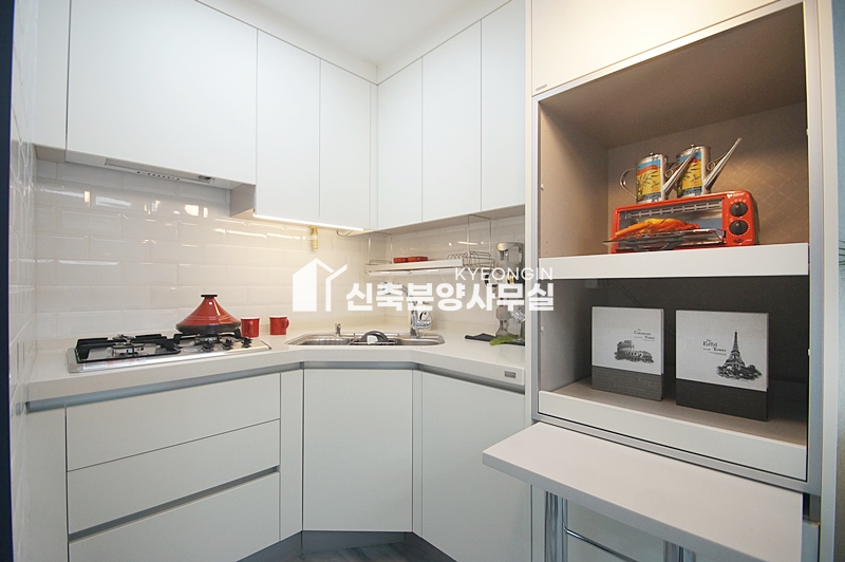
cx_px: 422
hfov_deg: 95.0
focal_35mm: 16
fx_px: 387
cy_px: 281
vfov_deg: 72.0
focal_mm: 11
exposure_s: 1/250
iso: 800
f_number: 3.5
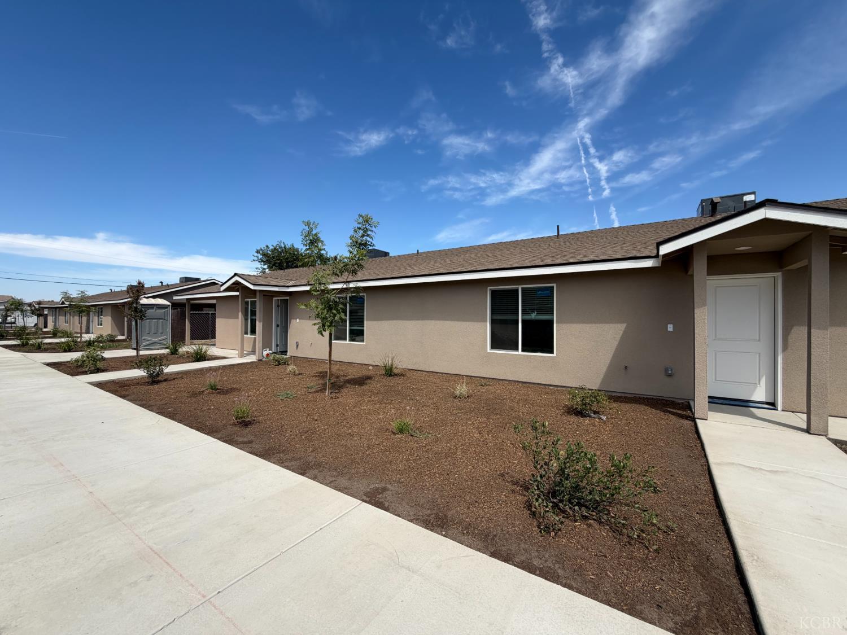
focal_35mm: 14
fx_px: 343
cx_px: 424
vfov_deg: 85.7
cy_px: 318
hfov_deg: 102.1
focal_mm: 2.22
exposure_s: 1/799
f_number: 2.2
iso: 20
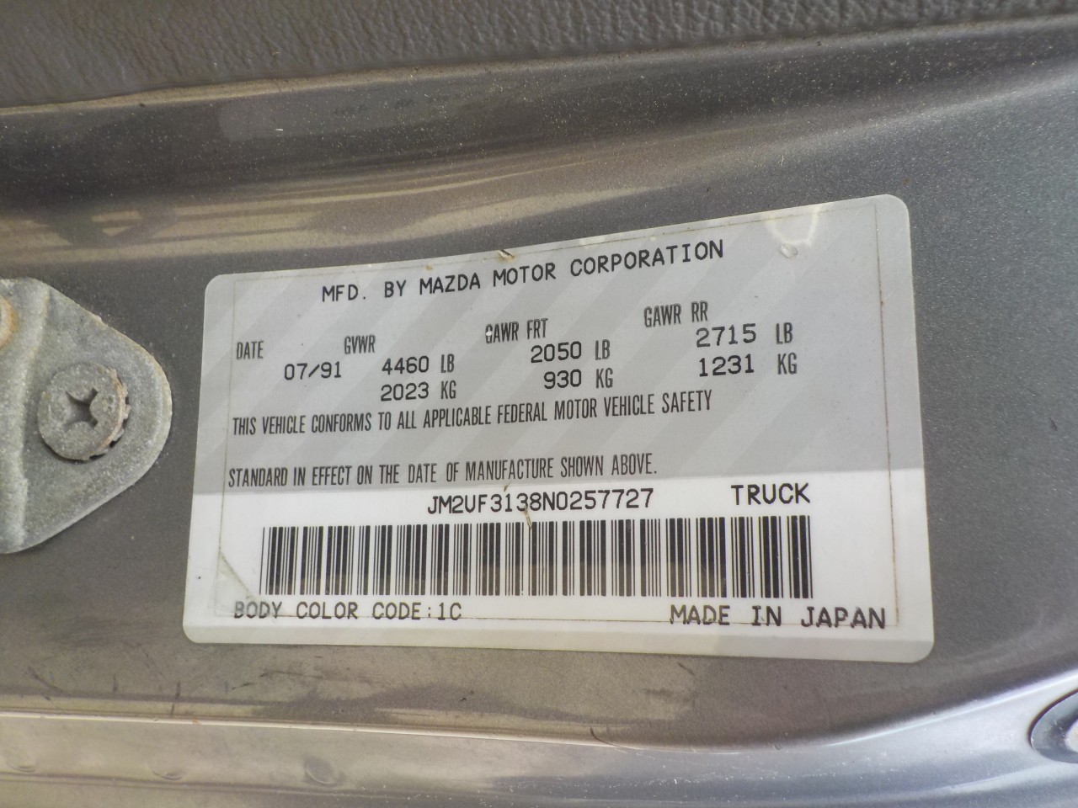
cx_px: 539
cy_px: 404
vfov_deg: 46.8
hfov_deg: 60.0
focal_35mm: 30
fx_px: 934
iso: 125
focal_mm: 4.1
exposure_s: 1/125
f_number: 3.3
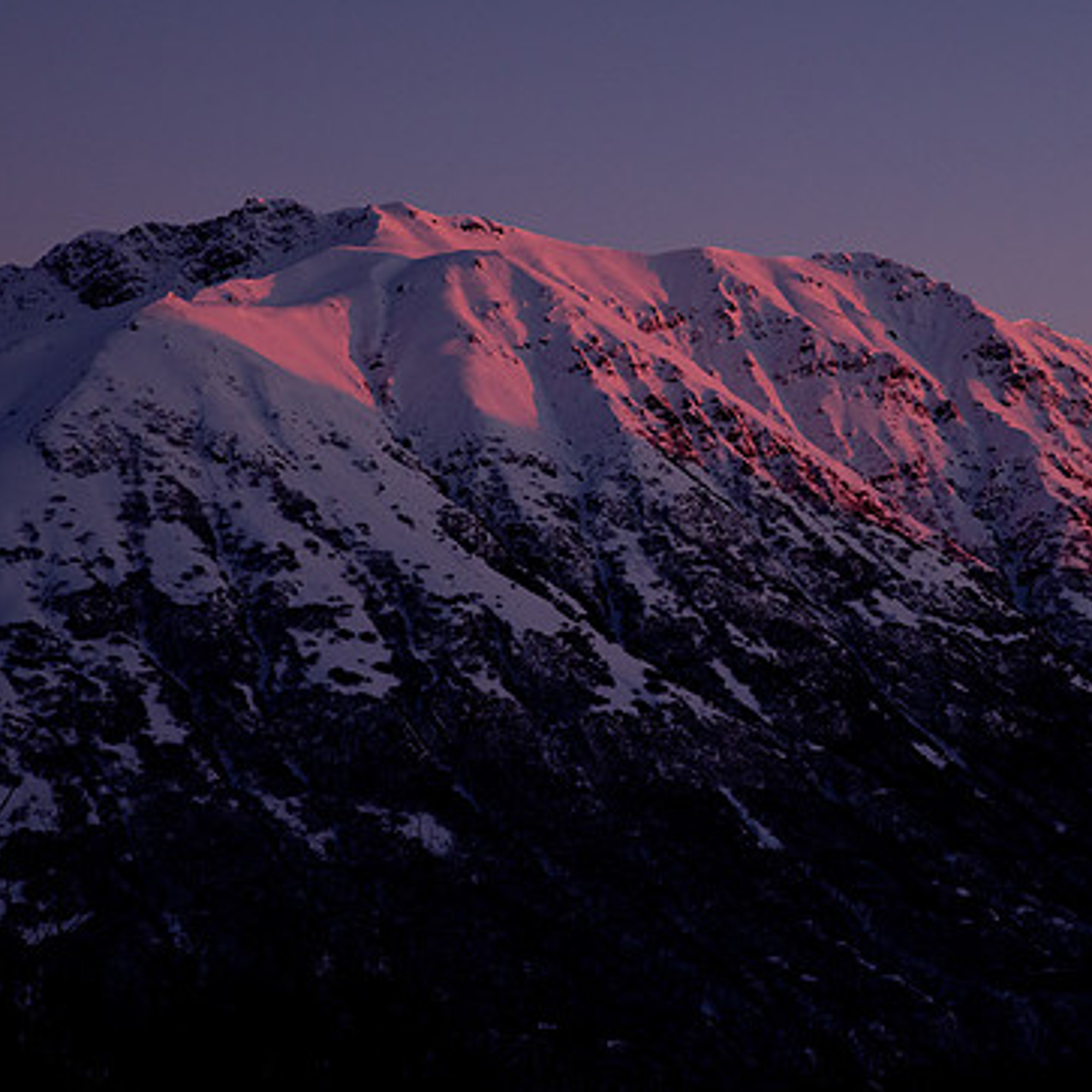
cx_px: 831
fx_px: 3141
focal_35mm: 88
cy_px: 492
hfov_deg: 19.6
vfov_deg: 19.7
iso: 1250
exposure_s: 1/320
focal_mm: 62
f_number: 11
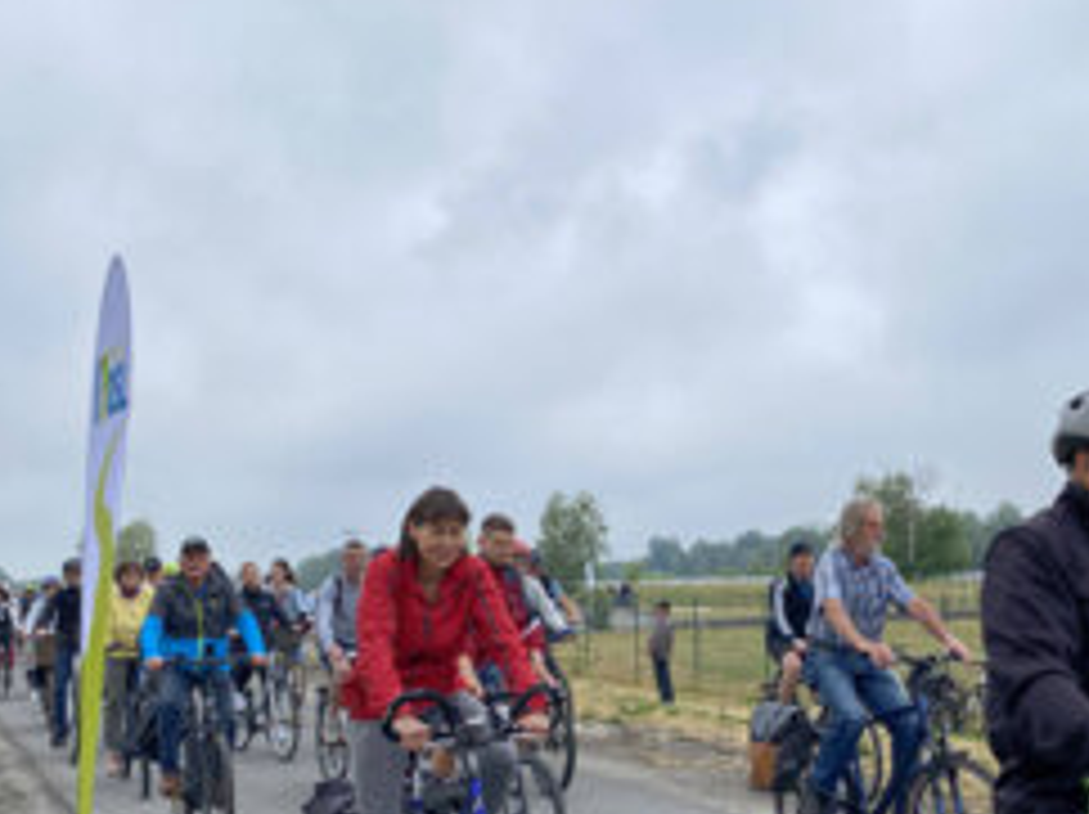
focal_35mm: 43
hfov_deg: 43.6
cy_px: 517
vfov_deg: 33.3
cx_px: 675
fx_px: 1351
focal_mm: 4.2
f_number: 1.8
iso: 32
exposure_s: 1/2028
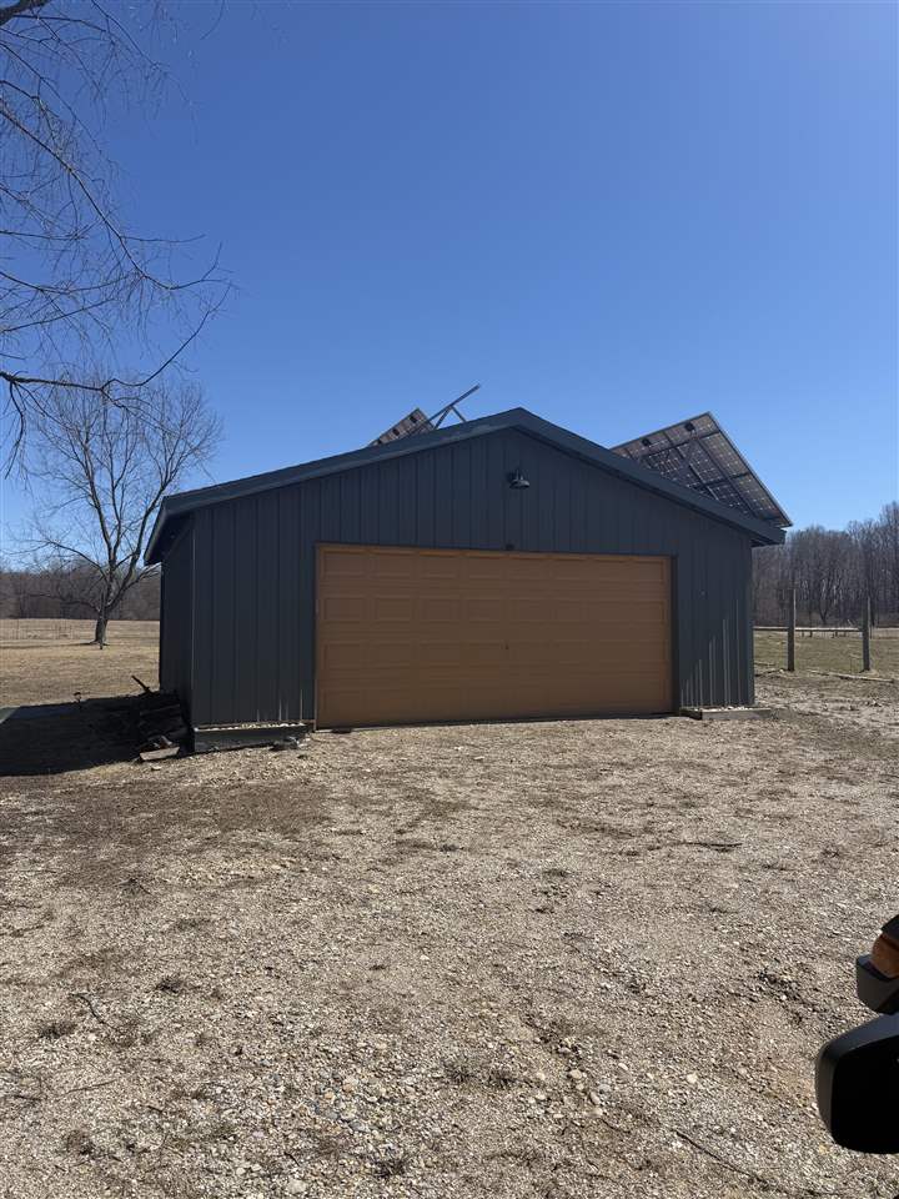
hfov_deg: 56.8
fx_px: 831
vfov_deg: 71.6
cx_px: 450
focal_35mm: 24
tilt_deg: +2.3
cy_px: 600
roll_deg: -0.1
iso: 80
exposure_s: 1/5319
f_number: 1.78
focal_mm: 6.76
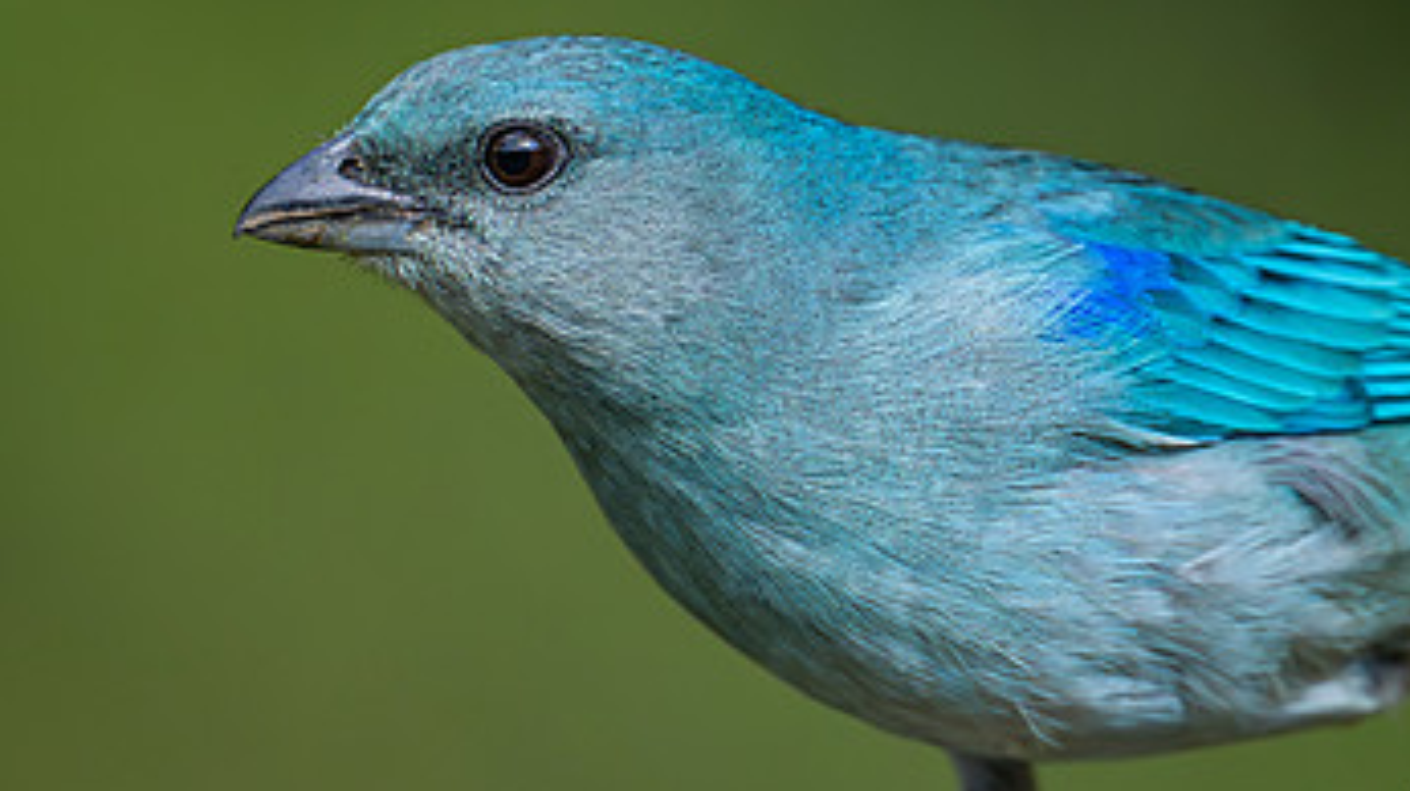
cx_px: 584
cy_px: 382
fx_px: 55216
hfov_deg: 1.5
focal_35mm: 1478
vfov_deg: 0.8
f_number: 6.3
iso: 2200
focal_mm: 560
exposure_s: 1/1000
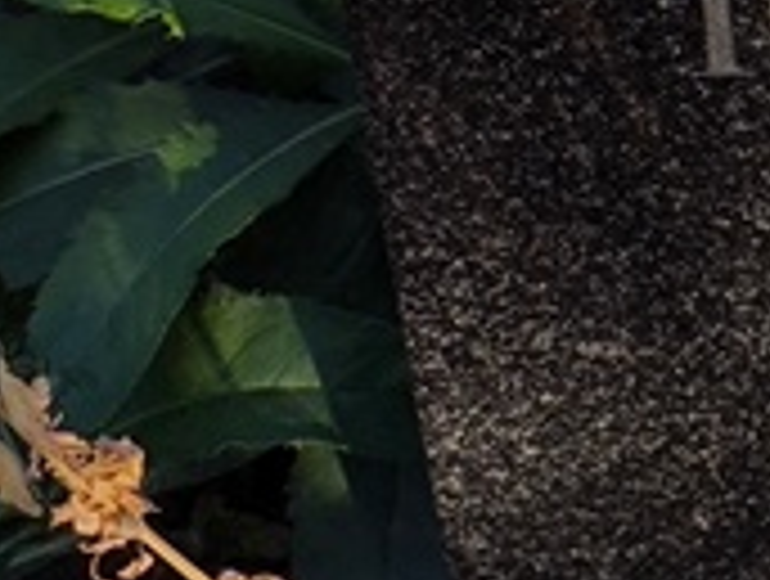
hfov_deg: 8.2
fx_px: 5194
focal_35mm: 233
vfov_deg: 6.4
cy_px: -139
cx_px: 1281
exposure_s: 1/877
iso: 50
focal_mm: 4.71
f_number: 1.7
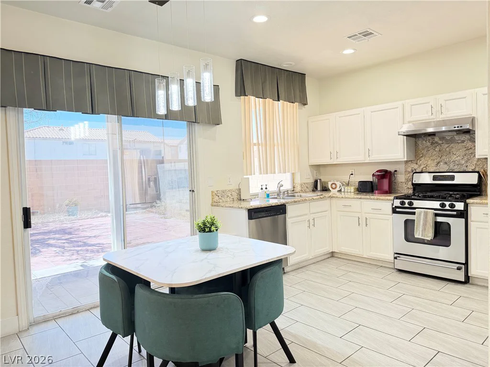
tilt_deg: -2.7
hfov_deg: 71.6
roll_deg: +2.5
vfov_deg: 56.8
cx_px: 245
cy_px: 184
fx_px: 340
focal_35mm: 24
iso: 250
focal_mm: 6.76
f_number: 1.78
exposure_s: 1/60
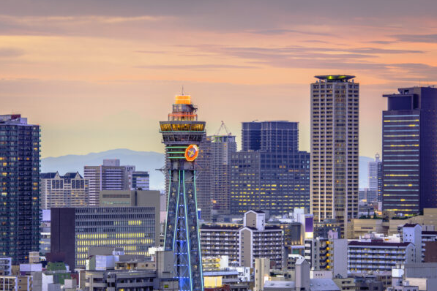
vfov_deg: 7.6
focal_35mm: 180
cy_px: 179
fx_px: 2185
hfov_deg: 11.4
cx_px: 214
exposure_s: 6
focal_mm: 140
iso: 64
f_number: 8
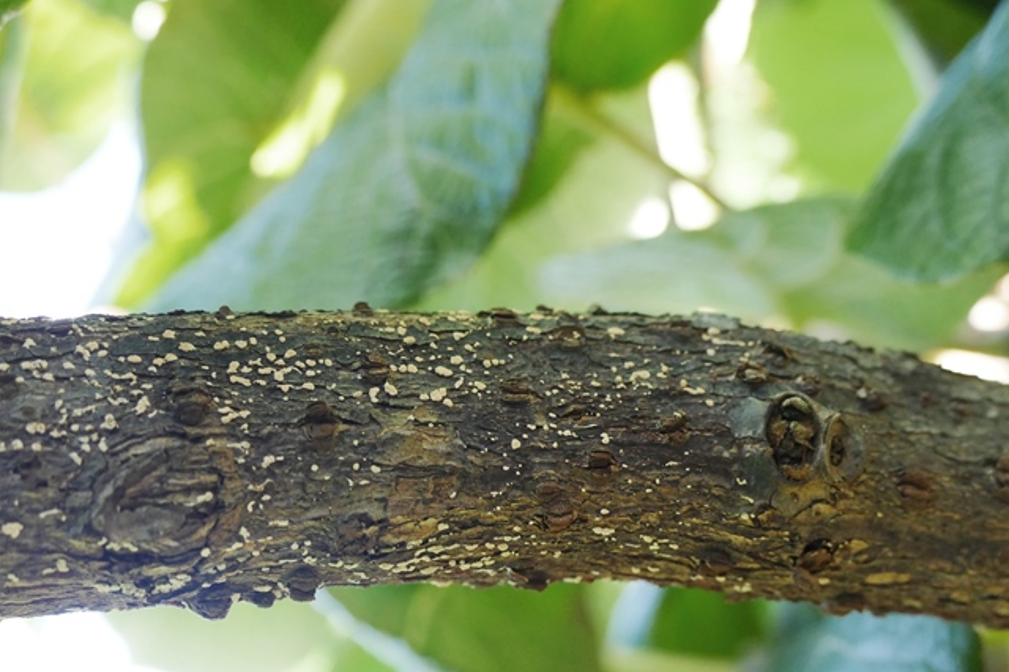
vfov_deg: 25.9
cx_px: 517
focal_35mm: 52
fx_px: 1457
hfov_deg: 38.2
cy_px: 402
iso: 400
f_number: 3.1
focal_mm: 14.5
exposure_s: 1/80
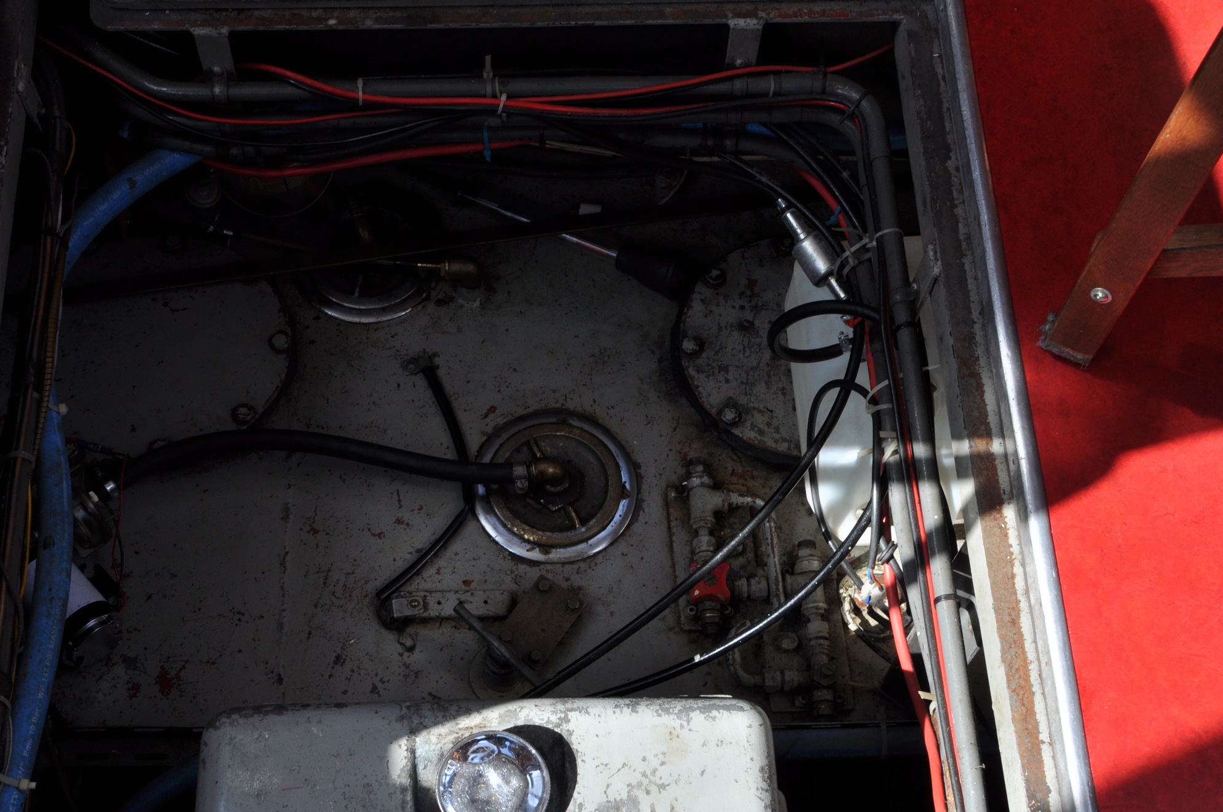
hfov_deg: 40.4
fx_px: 1662
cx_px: 586
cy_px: 504
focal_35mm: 49
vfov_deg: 27.4
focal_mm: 26
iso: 200
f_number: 9
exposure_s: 1/80
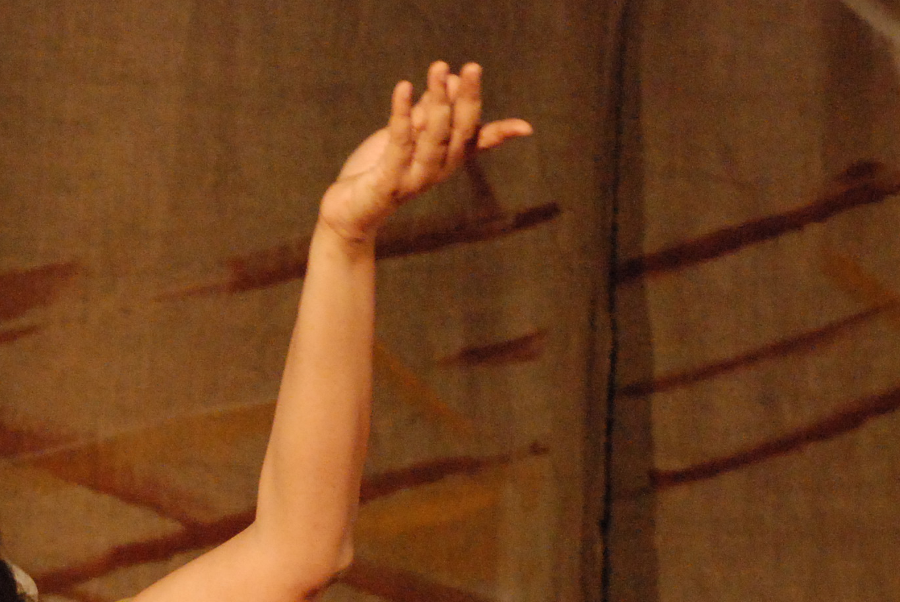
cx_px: 199
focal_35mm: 319
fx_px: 7995
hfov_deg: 6.4
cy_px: 808
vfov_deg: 4.3
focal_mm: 75
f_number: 5.3
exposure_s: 1/60
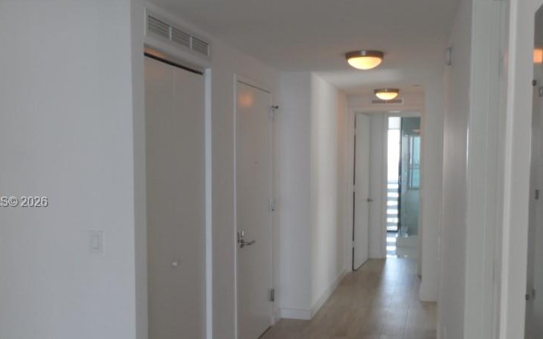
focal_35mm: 36
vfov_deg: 35.2
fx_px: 533
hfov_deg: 54.0
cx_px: 273
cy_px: 202
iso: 80
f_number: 3.2
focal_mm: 4
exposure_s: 1/45
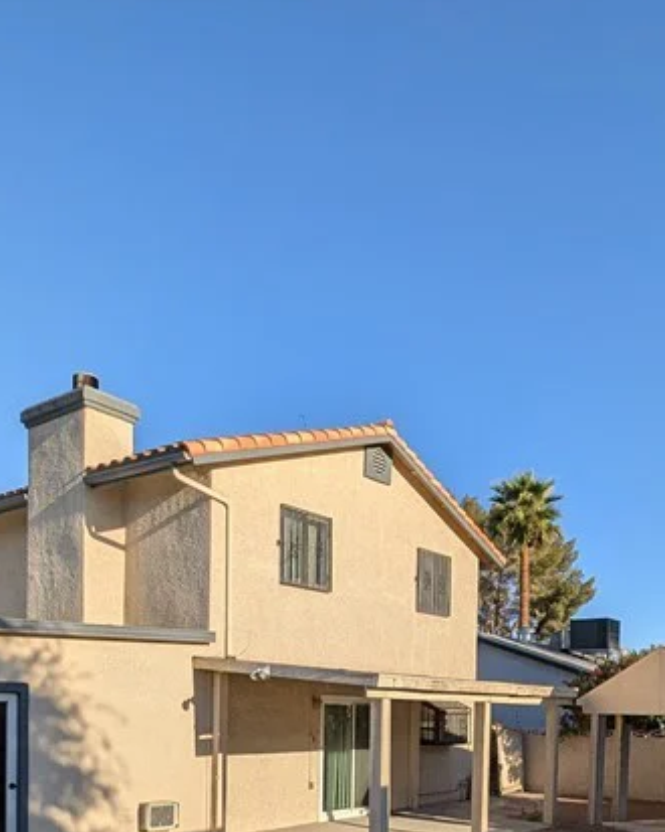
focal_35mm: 29
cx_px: 342
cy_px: 735
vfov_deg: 53.6
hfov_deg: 49.9
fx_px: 714
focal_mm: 2.02
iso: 59
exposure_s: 1/4505
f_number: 1.7
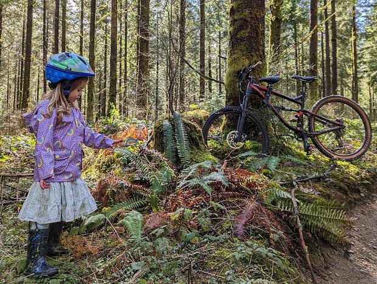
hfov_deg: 71.5
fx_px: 262
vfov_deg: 56.9
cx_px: 188
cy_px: 142
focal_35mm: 24
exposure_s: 1/290
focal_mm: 6.81
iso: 39
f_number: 1.85
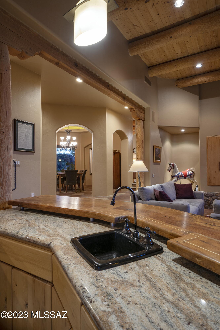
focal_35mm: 20
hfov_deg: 61.9
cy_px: 165
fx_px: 183
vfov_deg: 84.0
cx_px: 110
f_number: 11
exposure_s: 2
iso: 200
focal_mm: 20
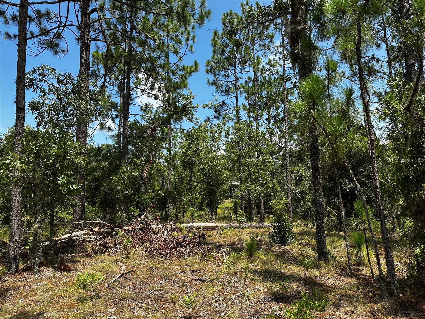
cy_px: 160
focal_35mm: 24
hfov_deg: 71.6
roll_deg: +1.1
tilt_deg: +7.6
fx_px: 295
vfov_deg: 56.8
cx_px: 212
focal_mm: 6.86
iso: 80
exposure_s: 1/2353
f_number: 1.78
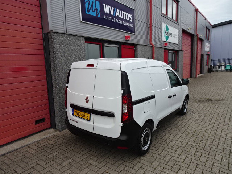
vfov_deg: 56.8
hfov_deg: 71.6
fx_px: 161
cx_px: 116
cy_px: 87
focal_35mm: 24
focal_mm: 4.25
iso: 80
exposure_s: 1/500
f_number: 3.5
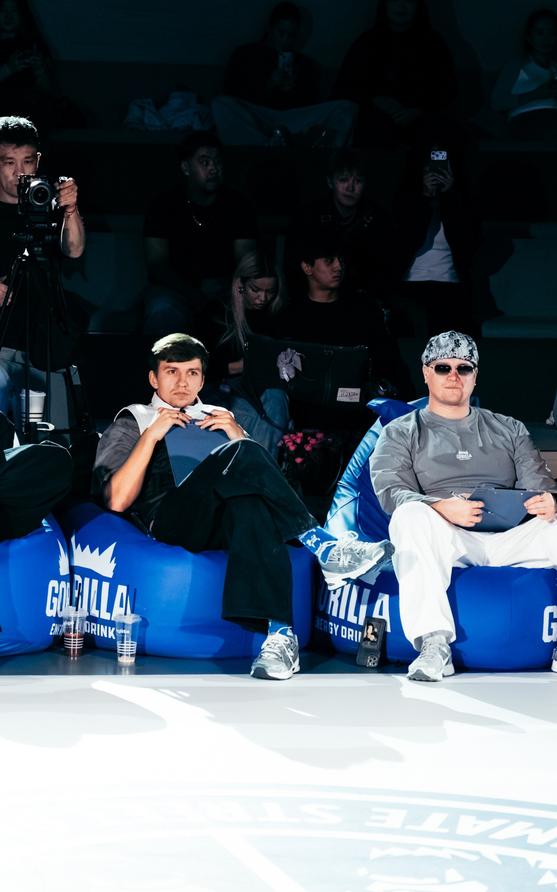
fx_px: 3328
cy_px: 444
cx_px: 49
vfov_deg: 15.3
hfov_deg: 9.5
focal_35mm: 137
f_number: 2.8
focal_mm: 70
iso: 3200
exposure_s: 1/800
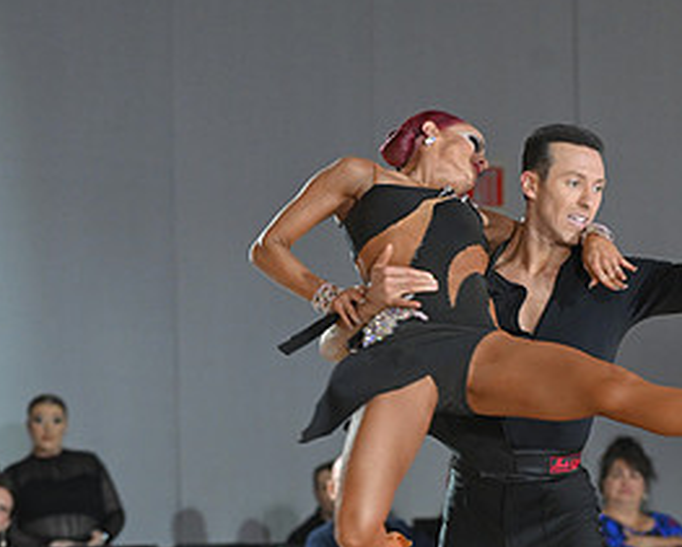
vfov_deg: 5.5
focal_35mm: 279
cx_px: 460
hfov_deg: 6.9
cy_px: 682
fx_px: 5638
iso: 2000
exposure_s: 1/250
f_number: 4
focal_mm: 135
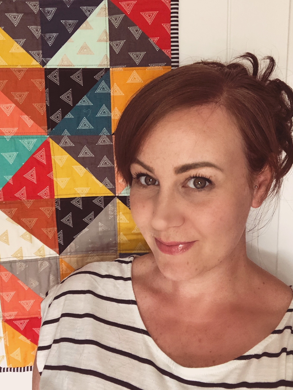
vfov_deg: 55.3
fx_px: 372
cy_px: 195
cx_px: 148
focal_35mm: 33
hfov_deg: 43.0
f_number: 2.2
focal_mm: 2.87
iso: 320
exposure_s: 1/50
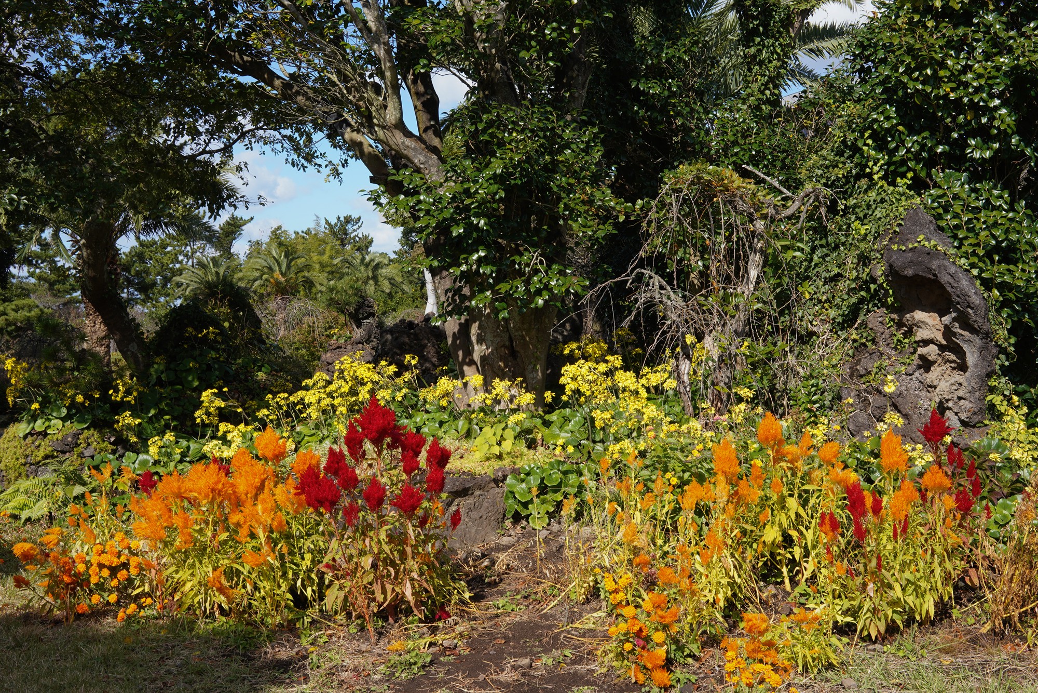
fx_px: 1009
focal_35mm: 35
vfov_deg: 37.9
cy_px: 346
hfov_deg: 54.4
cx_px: 519
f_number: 14
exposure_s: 1/100
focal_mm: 35
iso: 200
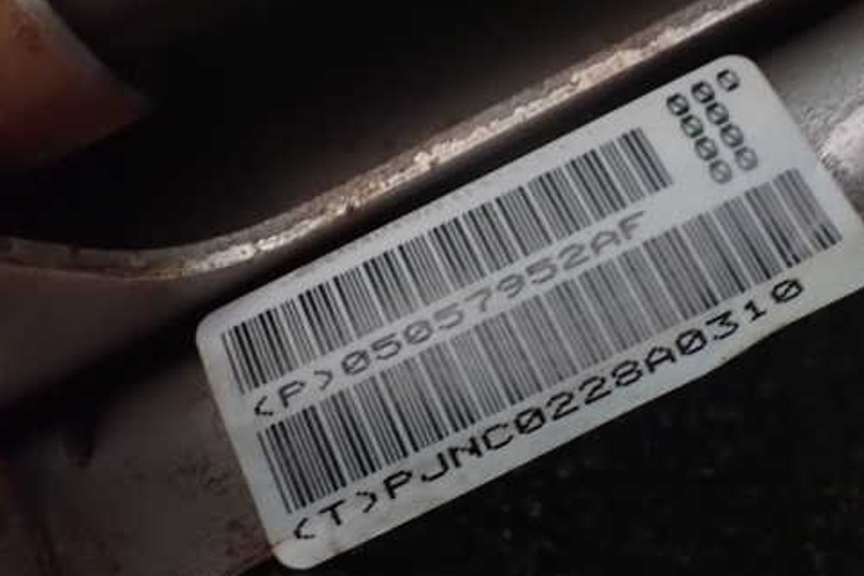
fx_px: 936
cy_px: 299
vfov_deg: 34.2
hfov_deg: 49.4
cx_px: 491
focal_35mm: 39
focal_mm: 5.4
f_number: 2.3
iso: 1600
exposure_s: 1/20
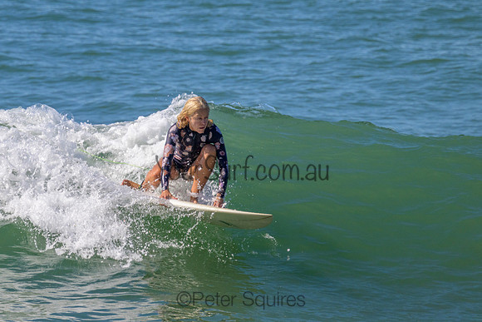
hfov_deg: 1.9
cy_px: 107
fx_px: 14337
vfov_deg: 1.3
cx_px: 159
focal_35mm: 1071
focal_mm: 800
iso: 720
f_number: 11
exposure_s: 1/2000
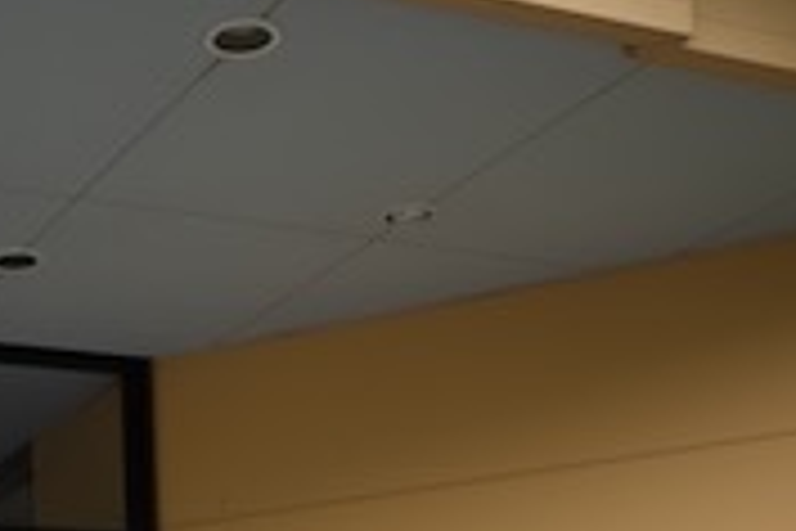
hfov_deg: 25.6
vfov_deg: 17.1
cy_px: 644
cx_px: 40
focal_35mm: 76
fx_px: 1680
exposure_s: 1/200
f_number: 3.5
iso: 100
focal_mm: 18.3
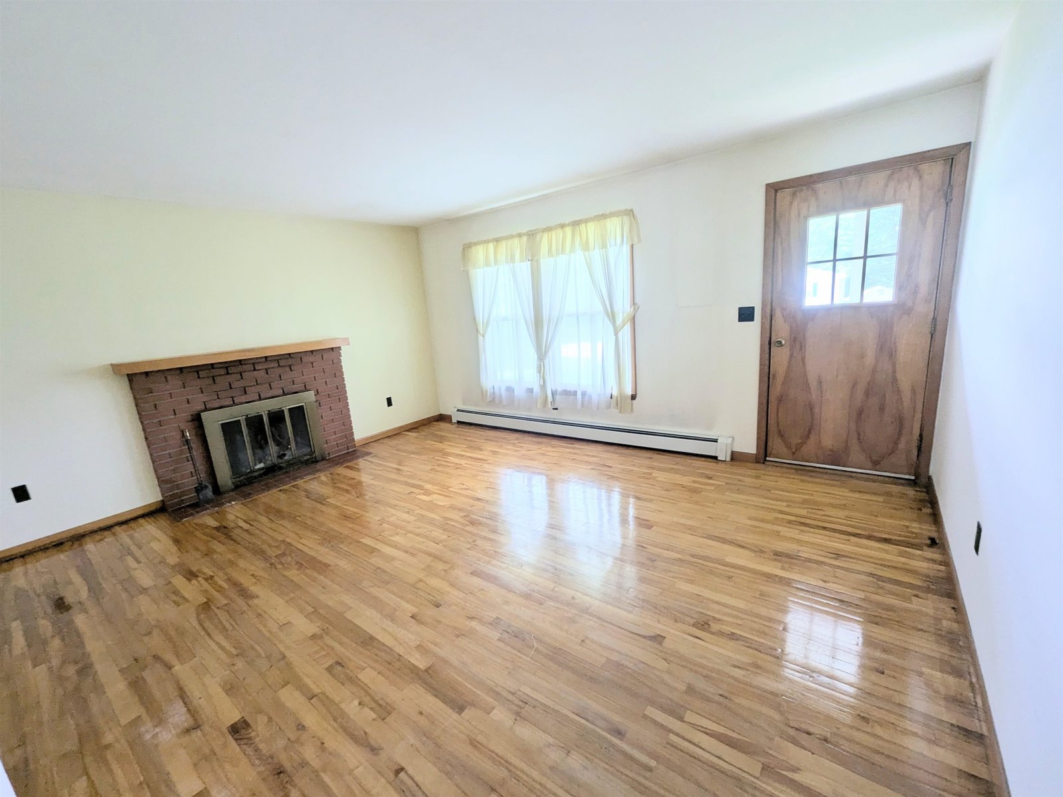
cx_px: 532
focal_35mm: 13
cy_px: 398
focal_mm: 1.95
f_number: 2.2
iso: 50
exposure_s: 1/68.1
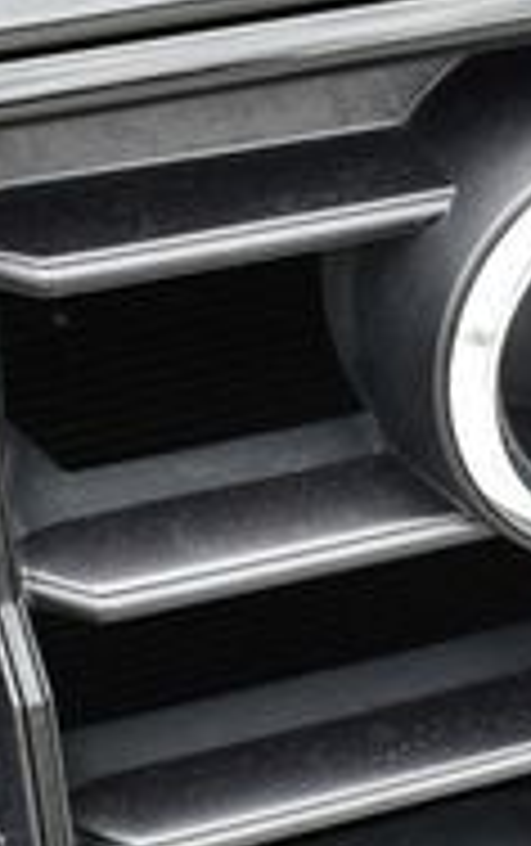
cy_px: 590
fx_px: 2885
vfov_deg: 16.6
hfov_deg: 10.5
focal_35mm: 125
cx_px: 446
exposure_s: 1/250
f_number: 5
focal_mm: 18
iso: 400
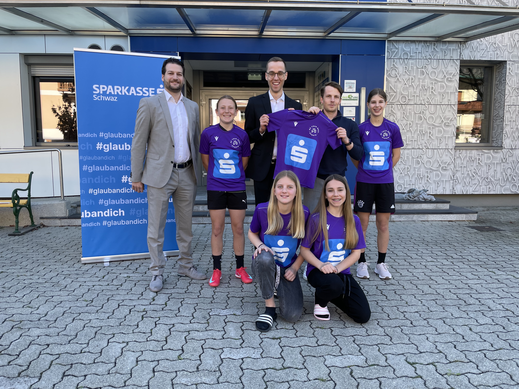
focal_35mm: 26
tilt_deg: -6.7
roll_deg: +0.0
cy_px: 194
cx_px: 260
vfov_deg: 53.1
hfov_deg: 67.3
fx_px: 390
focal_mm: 4.2
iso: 32
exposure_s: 1/265
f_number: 1.6
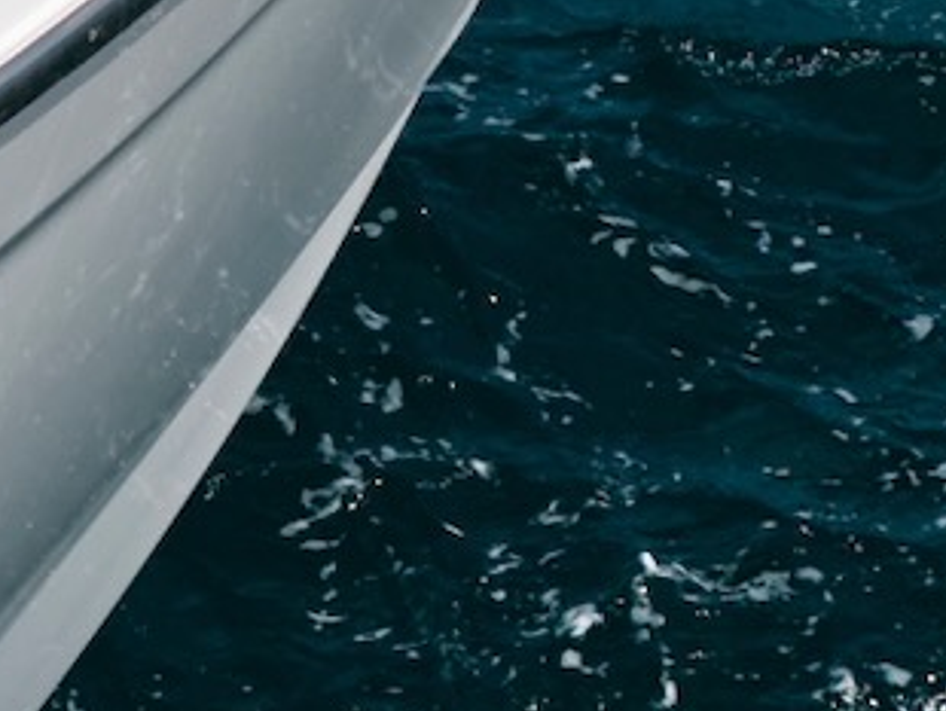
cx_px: -1794
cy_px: -693
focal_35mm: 433
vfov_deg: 3.4
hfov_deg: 4.4
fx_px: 11842
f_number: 2.8
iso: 100
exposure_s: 1/2000
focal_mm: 19.35
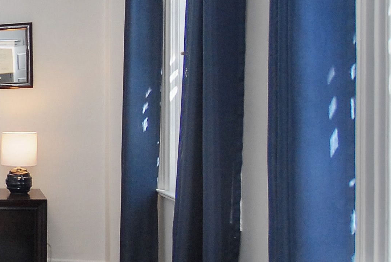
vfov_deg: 25.1
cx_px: -198
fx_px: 587
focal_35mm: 54
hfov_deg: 26.5
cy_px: 161
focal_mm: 10
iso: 400
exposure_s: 1/60
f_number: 5
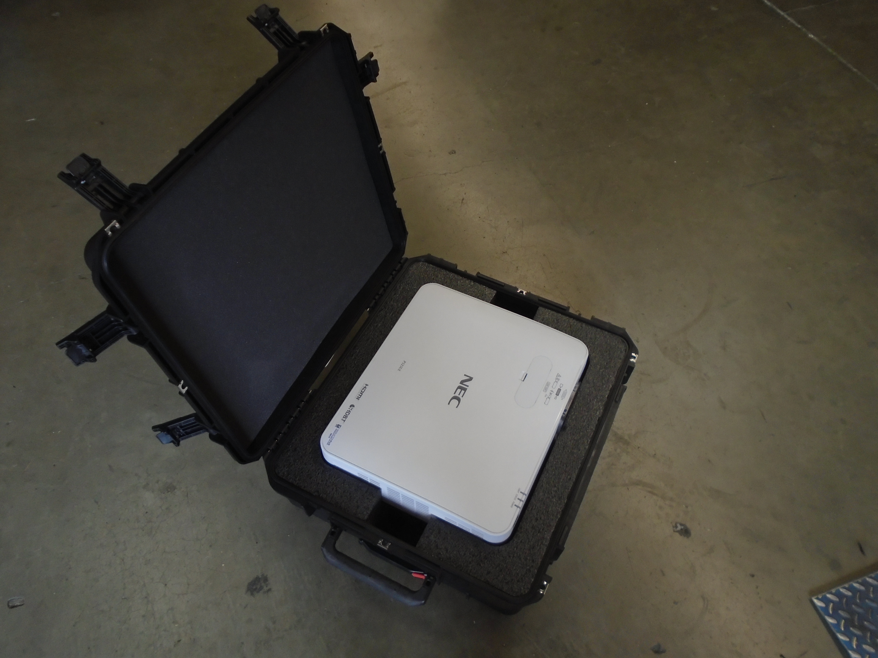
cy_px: 329
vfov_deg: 53.1
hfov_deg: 67.3
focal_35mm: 26
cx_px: 439
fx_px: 659
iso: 160
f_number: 3.2
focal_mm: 4.6
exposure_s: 1/30
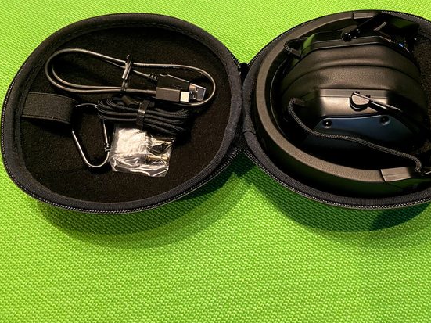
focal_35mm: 34
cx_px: 251
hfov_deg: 53.7
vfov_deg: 41.6
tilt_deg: -64.5
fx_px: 423
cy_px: 127
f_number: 1.8
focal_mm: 4.25
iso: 500
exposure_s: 1/40
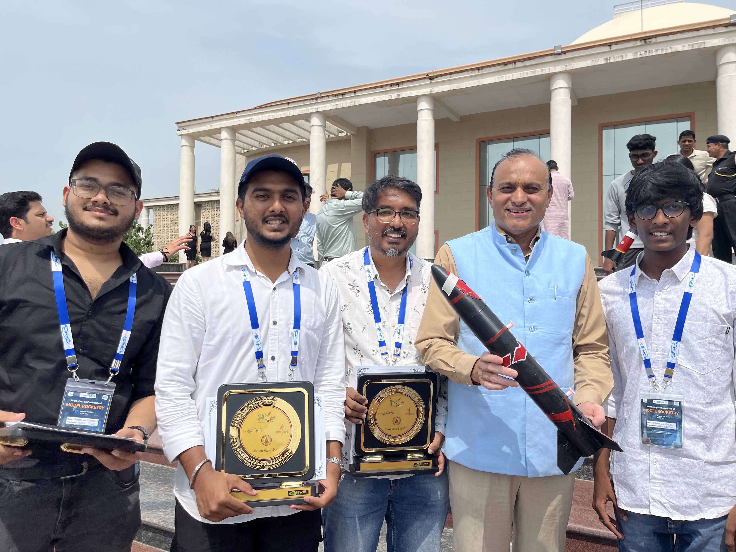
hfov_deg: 67.3
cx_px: 368
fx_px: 553
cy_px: 276
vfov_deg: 53.1
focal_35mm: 26
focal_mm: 5.1
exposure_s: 1/5319
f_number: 1.6
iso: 50
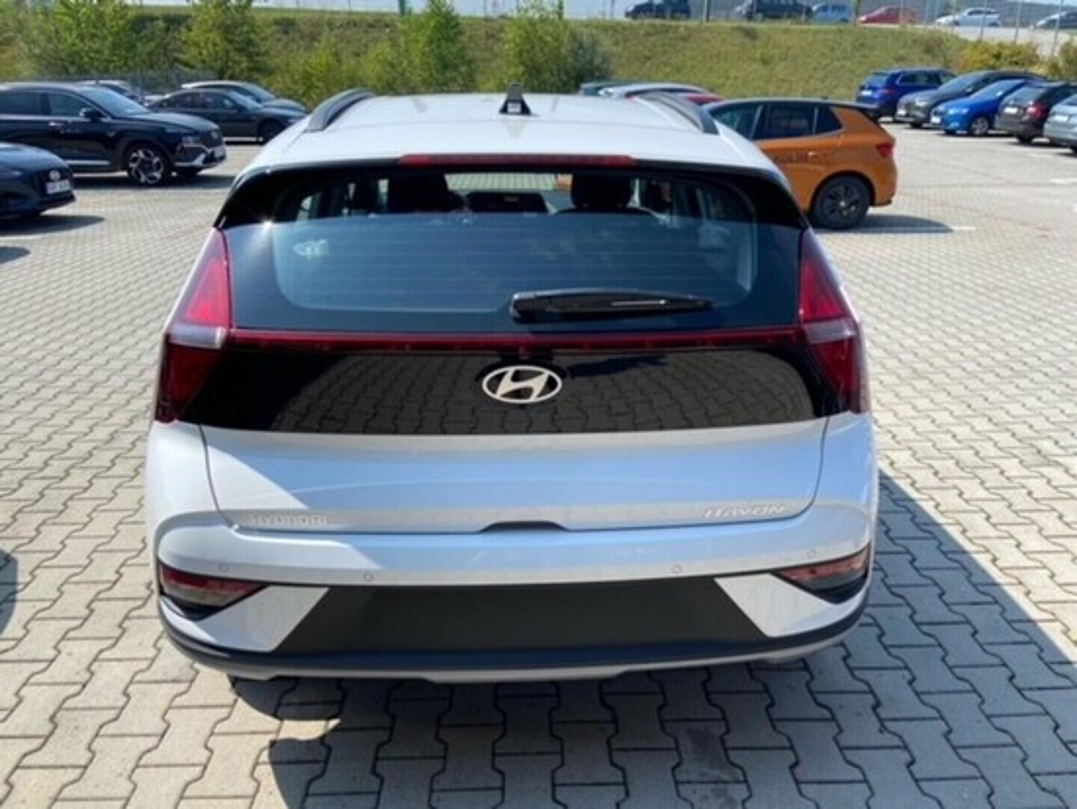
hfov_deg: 67.3
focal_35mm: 26
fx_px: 809
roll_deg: +0.1
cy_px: 404
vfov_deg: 53.1
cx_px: 538
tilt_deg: -22.2
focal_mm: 4.25
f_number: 1.8
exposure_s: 1/1678
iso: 32
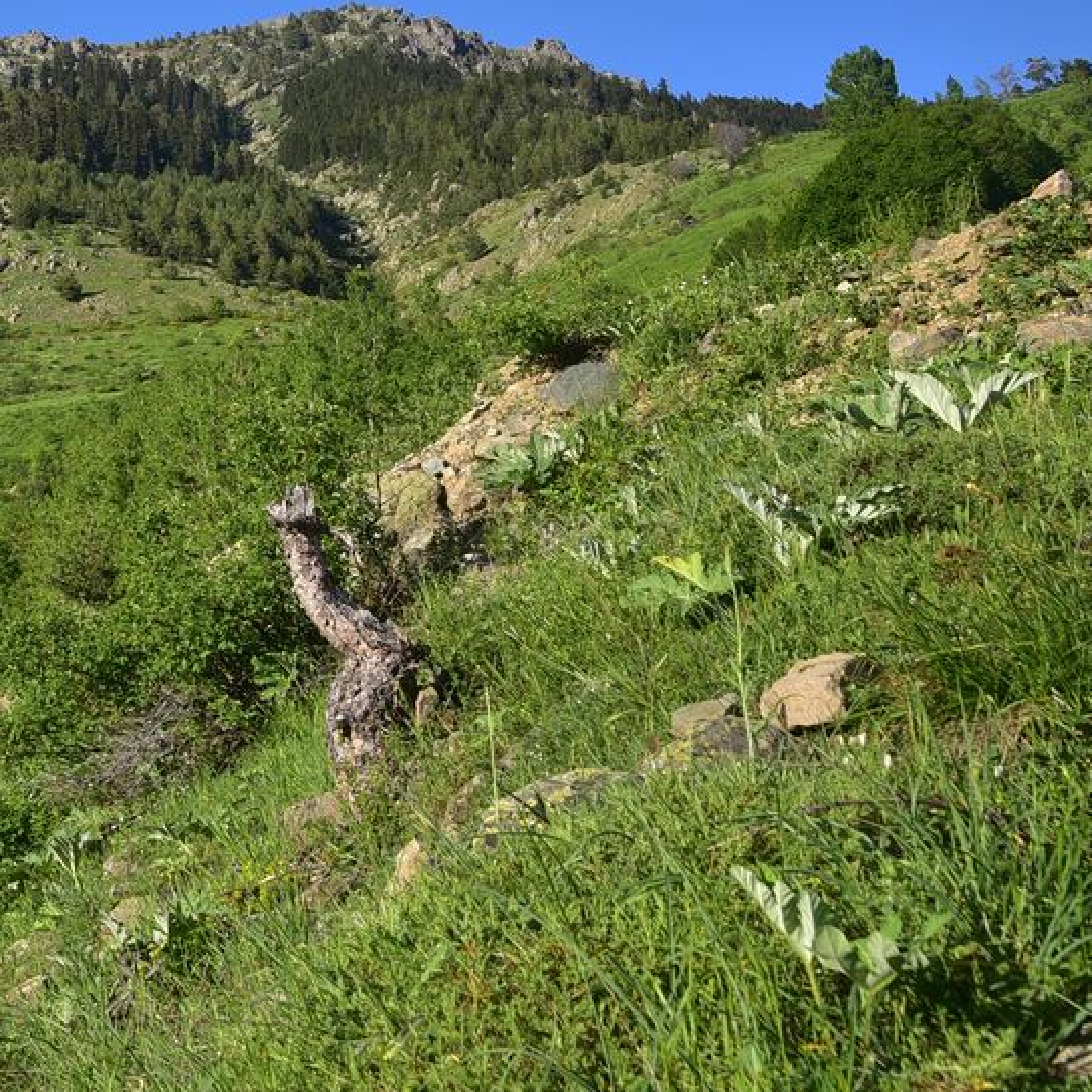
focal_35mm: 102
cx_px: -206
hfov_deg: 16.4
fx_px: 3640
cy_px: 384
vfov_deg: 17.0
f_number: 13
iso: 160
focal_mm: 50
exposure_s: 1/125
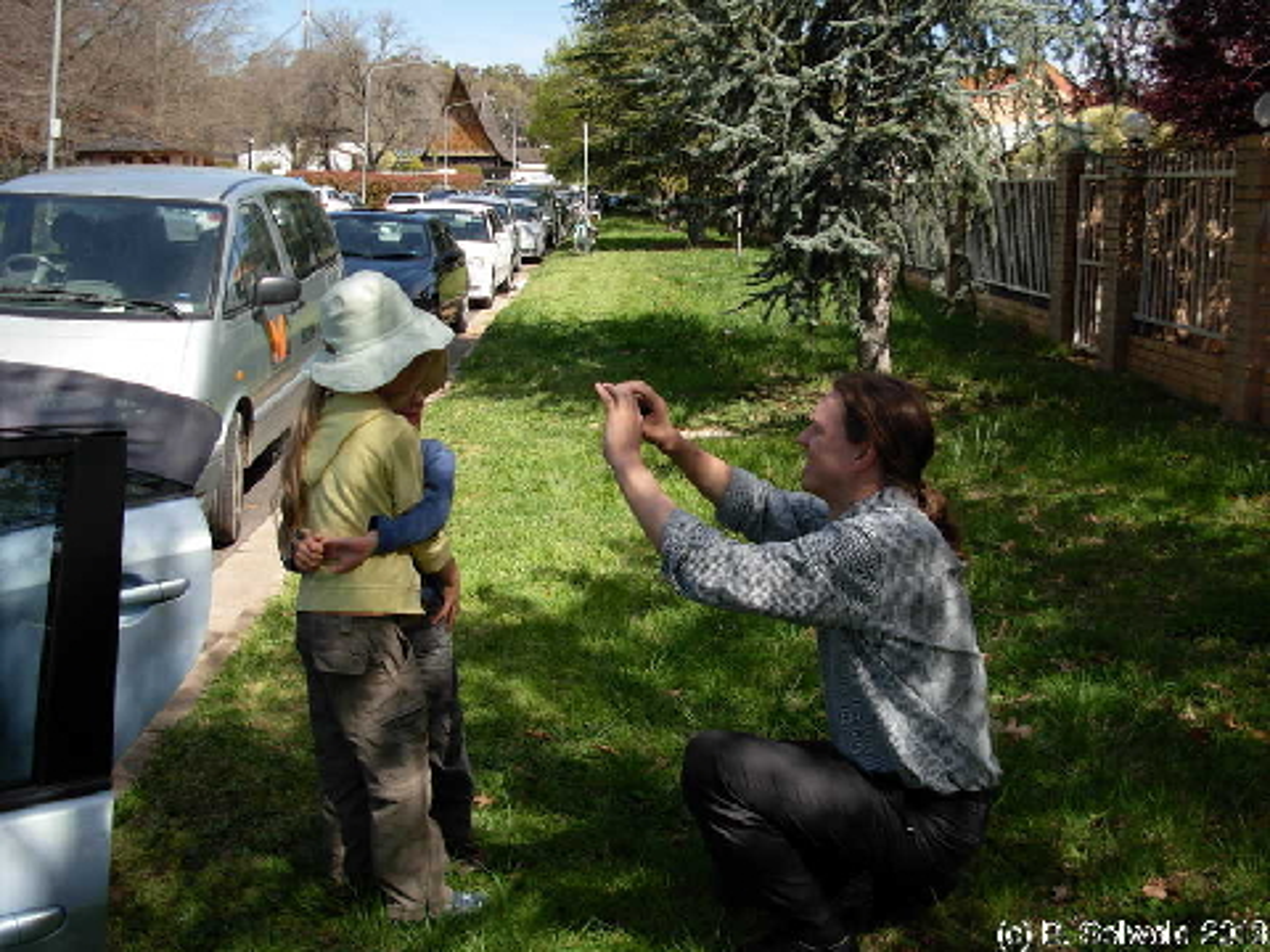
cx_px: 635
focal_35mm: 38
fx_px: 1394
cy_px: 476
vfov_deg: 37.7
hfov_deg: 49.0
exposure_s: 1/790
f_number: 2.9
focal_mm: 6.3
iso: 79
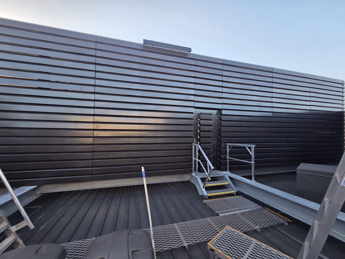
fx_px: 130
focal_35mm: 13
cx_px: 172
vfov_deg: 89.9
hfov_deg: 106.2
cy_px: 130
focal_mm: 2.2
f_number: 2.2
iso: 125
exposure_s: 1/719
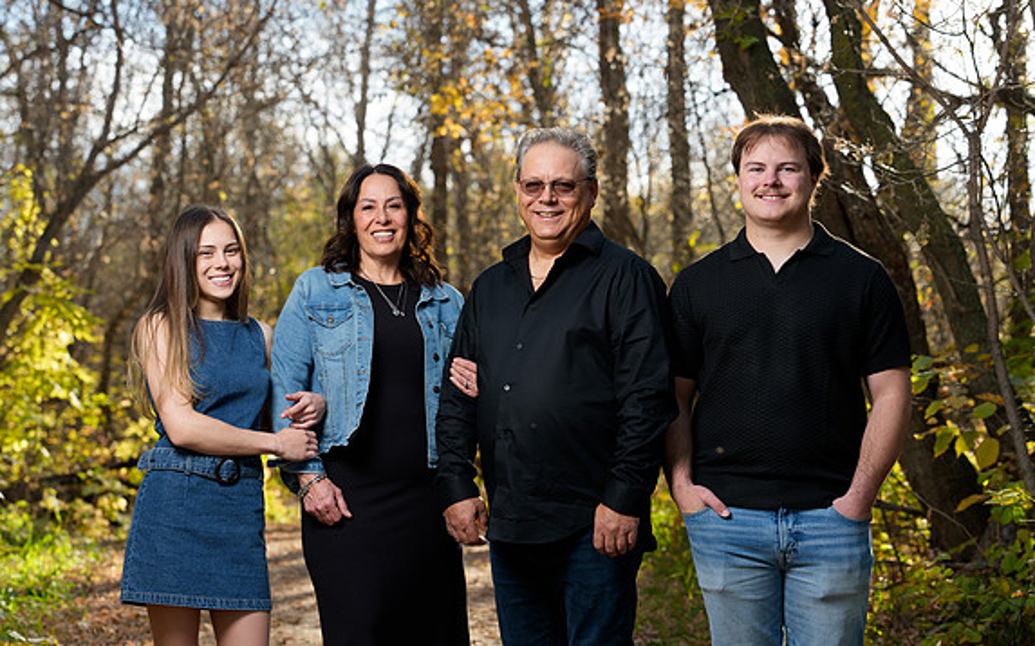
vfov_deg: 19.1
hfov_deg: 30.2
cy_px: 339
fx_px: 1918
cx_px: 474
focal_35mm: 68
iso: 400
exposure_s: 1/160
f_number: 3.5
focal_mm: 61
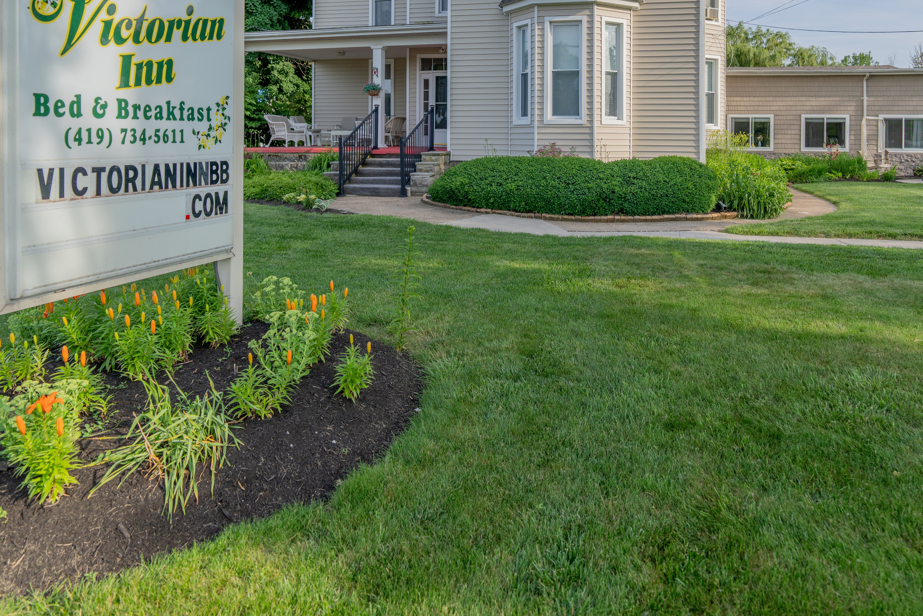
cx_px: 530
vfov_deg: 48.9
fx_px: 641
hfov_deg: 71.1
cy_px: 141
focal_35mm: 25
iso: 100
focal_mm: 16
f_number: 2.5
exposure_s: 1/2500
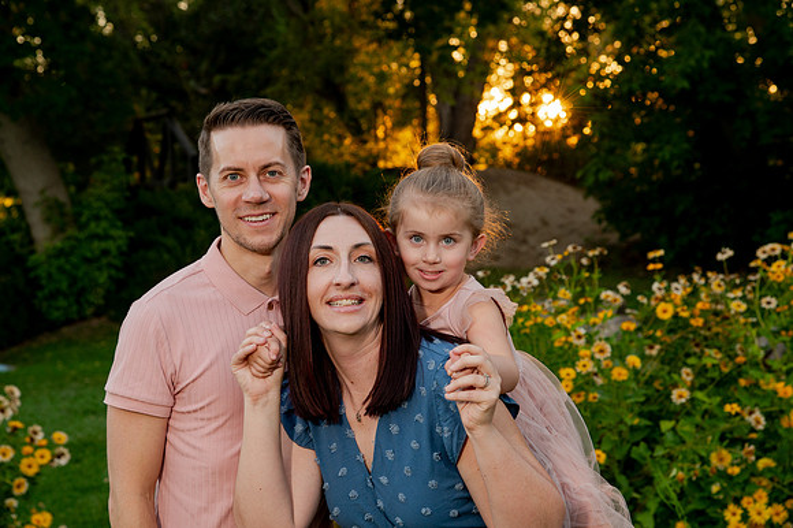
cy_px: 246
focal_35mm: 80
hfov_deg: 25.3
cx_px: 396
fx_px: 1766
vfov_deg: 17.0
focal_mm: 75
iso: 640
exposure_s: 1/100
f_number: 7.1
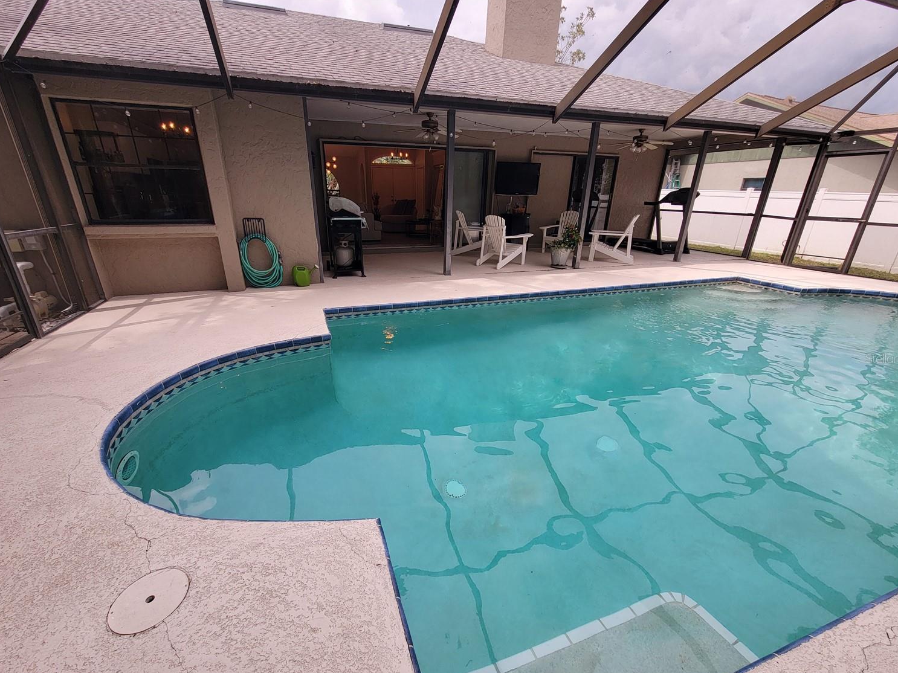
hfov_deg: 102.1
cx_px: 439
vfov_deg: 85.5
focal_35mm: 14
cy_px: 358
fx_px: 363
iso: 50
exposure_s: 1/435
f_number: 2.2
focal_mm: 2.2
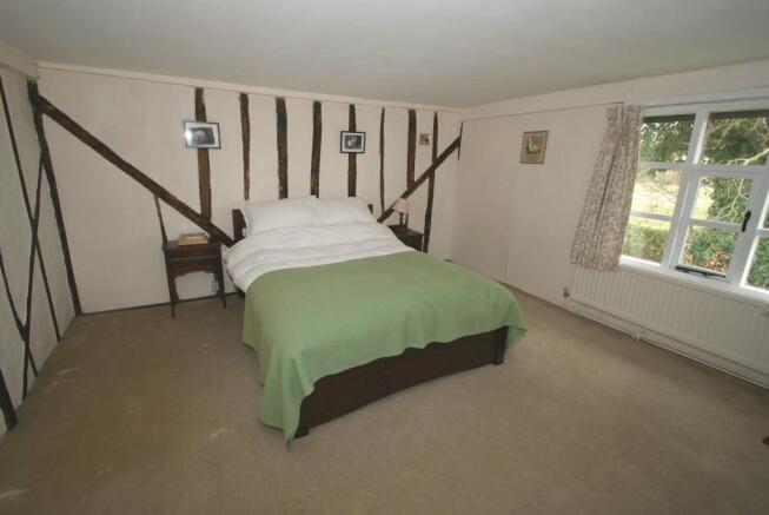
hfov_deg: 100.3
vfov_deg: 77.5
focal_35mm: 15
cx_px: 384
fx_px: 321
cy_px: 258
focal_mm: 10
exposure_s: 1/60
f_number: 5.6
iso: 400
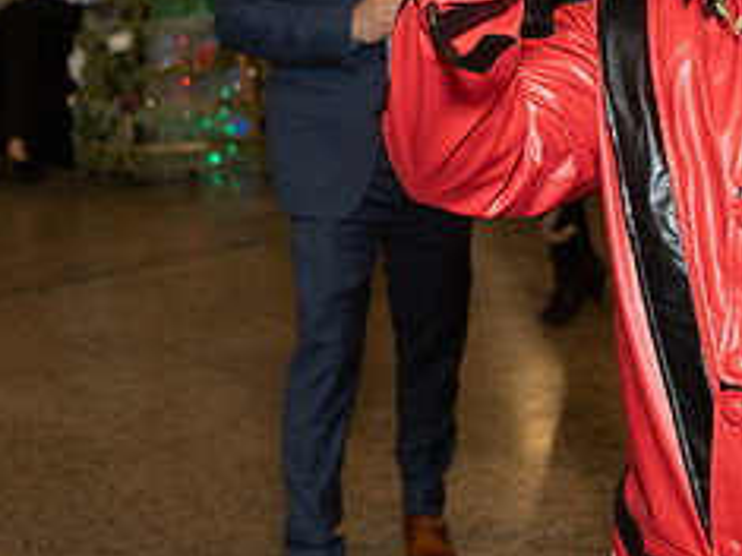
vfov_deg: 16.6
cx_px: 575
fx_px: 1885
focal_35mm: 88
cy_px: 115
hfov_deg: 22.0
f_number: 4
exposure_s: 1/100
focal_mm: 37
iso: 1600
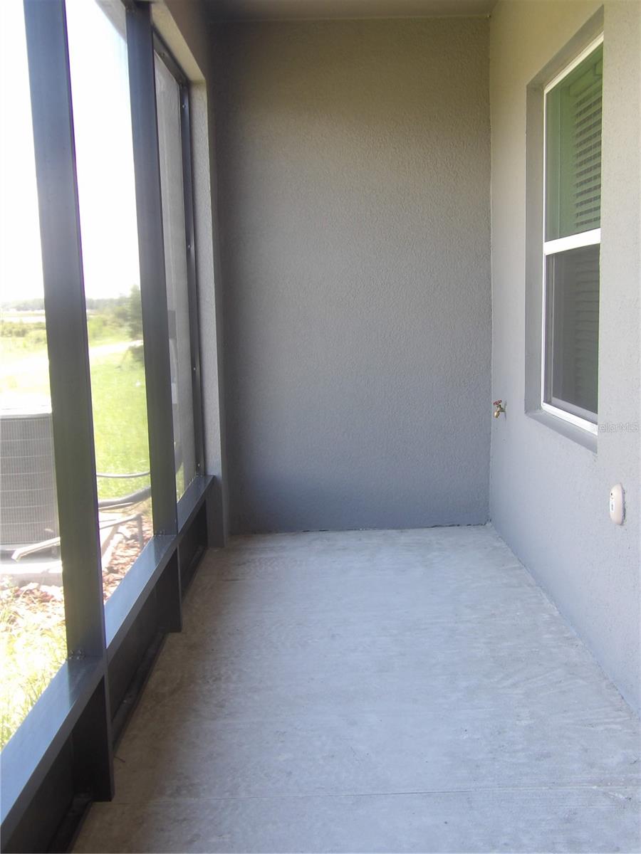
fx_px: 963
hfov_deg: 36.8
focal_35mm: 39
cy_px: 427
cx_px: 320
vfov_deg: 47.9
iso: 100
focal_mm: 7
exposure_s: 1/40
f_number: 3.7
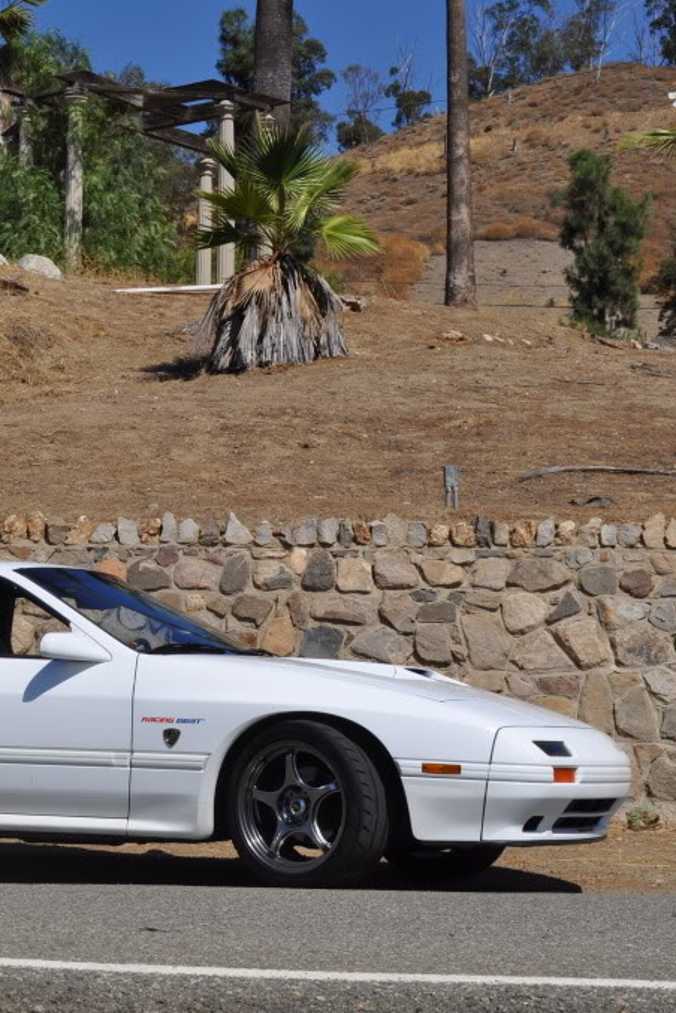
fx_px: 2422
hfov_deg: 15.8
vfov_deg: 23.6
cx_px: 138
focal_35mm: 86
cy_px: 506
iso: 200
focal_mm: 38
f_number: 11
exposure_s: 1/500
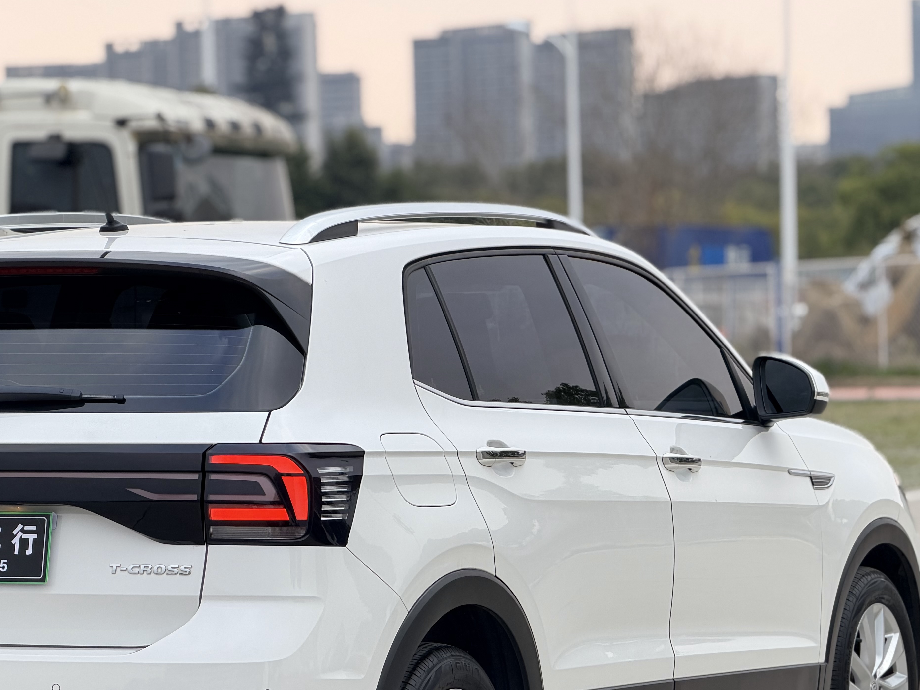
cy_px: 451
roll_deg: +1.4
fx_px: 4093
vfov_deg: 9.6
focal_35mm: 154
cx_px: 283
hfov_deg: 12.8
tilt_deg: -1.8
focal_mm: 16.89
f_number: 2.8
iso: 40
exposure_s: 1/129
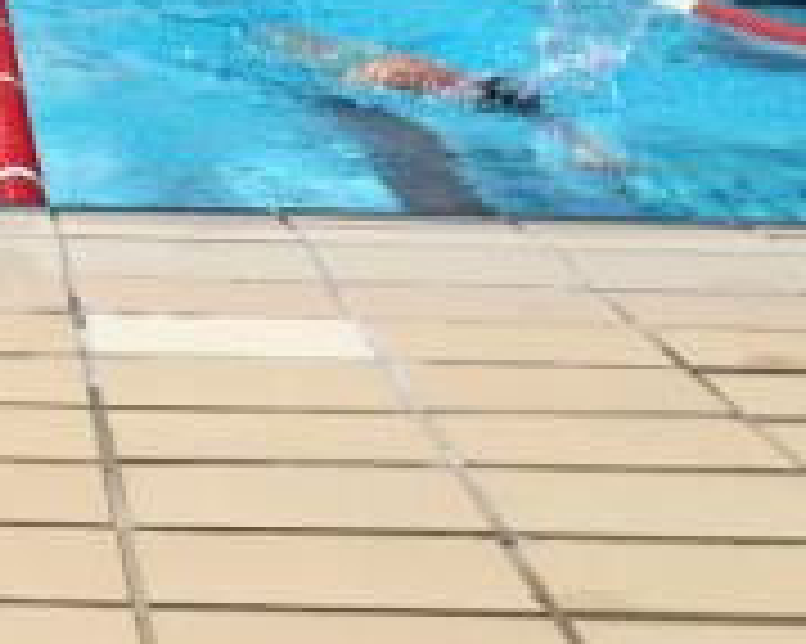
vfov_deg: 16.6
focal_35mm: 87
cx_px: -81
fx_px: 2074
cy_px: -214
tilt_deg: -0.4
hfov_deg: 20.9
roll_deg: -1.8
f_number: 2.2
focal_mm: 4.15
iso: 32
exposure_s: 1/3968
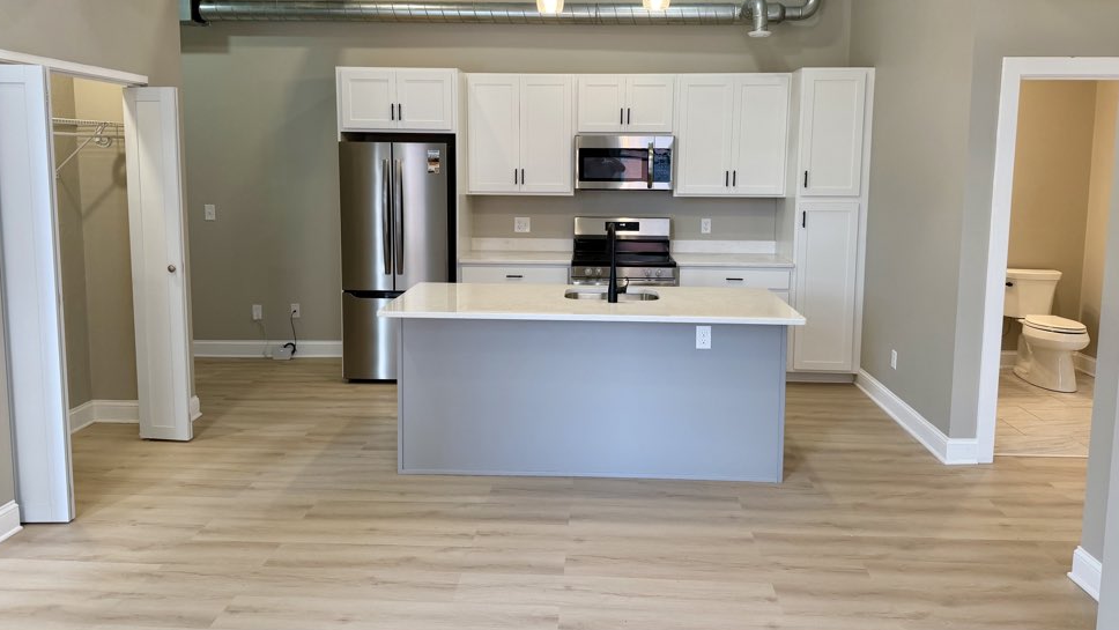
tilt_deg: -7.5
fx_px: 801
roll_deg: -0.9
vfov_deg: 42.7
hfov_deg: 69.8
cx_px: 569
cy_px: 249
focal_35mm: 27
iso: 125
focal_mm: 6.76
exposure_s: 1/120
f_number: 1.78
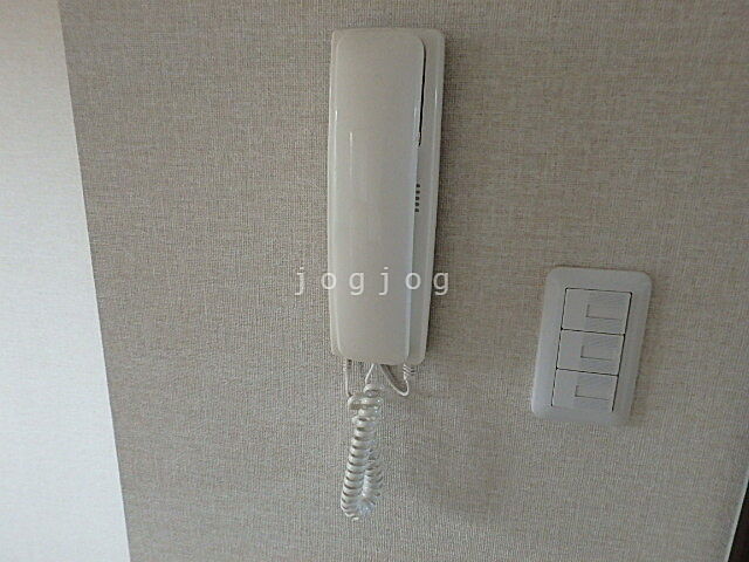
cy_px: 281
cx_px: 374
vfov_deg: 56.8
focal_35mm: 24
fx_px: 519
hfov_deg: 71.6
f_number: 3.9
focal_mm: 4.2
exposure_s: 1/40
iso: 800
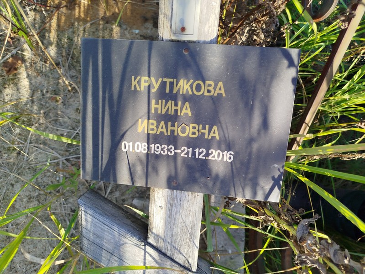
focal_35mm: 24
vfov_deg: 56.8
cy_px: 137
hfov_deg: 71.6
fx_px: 253
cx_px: 182
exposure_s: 1/197
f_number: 1.7
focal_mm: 5.31
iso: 50
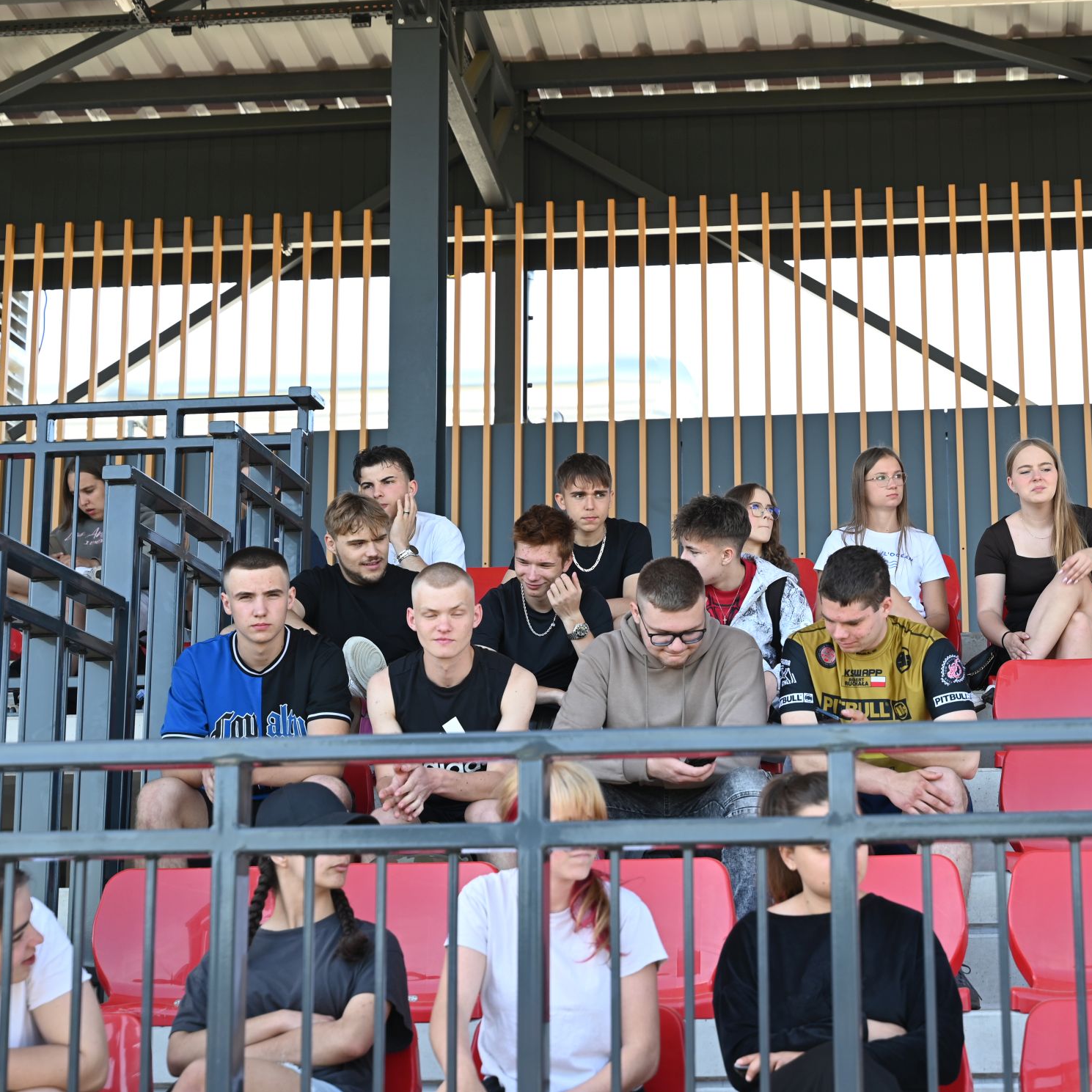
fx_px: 2427
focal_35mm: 68
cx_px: 776
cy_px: 543
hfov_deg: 25.2
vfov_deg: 25.4
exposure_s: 1/250
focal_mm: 53
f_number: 4
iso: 220
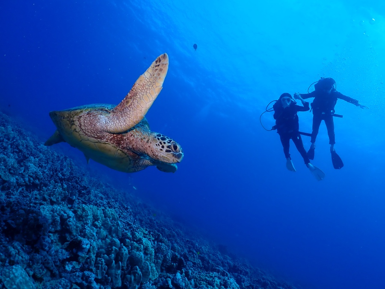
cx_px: 192
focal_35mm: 25
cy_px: 144
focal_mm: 4.5
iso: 100
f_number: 2.8
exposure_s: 1/640
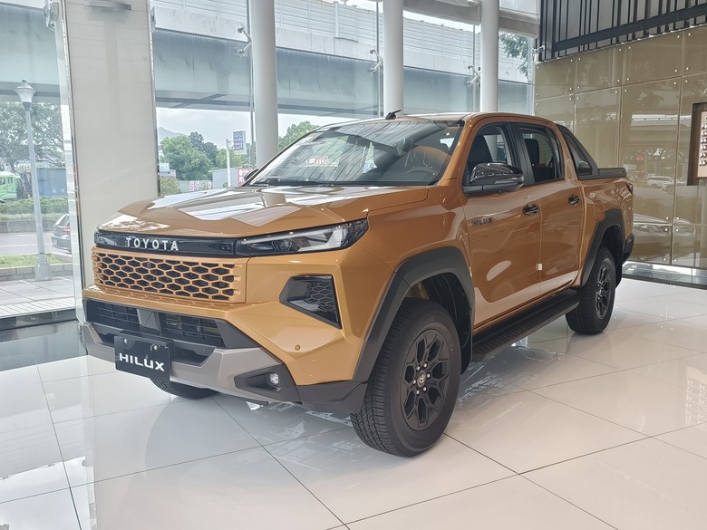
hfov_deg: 56.8
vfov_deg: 44.2
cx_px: 354
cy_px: 265
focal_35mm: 32
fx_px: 654
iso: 218
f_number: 1.75
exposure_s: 1/120
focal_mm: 5.5
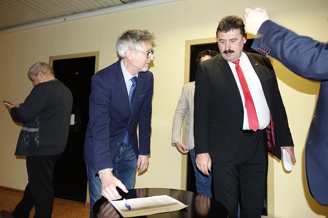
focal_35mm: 24
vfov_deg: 53.1
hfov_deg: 73.8
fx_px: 219
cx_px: 164
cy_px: 109
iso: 200
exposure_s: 1/30
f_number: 2.8
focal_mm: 8.8
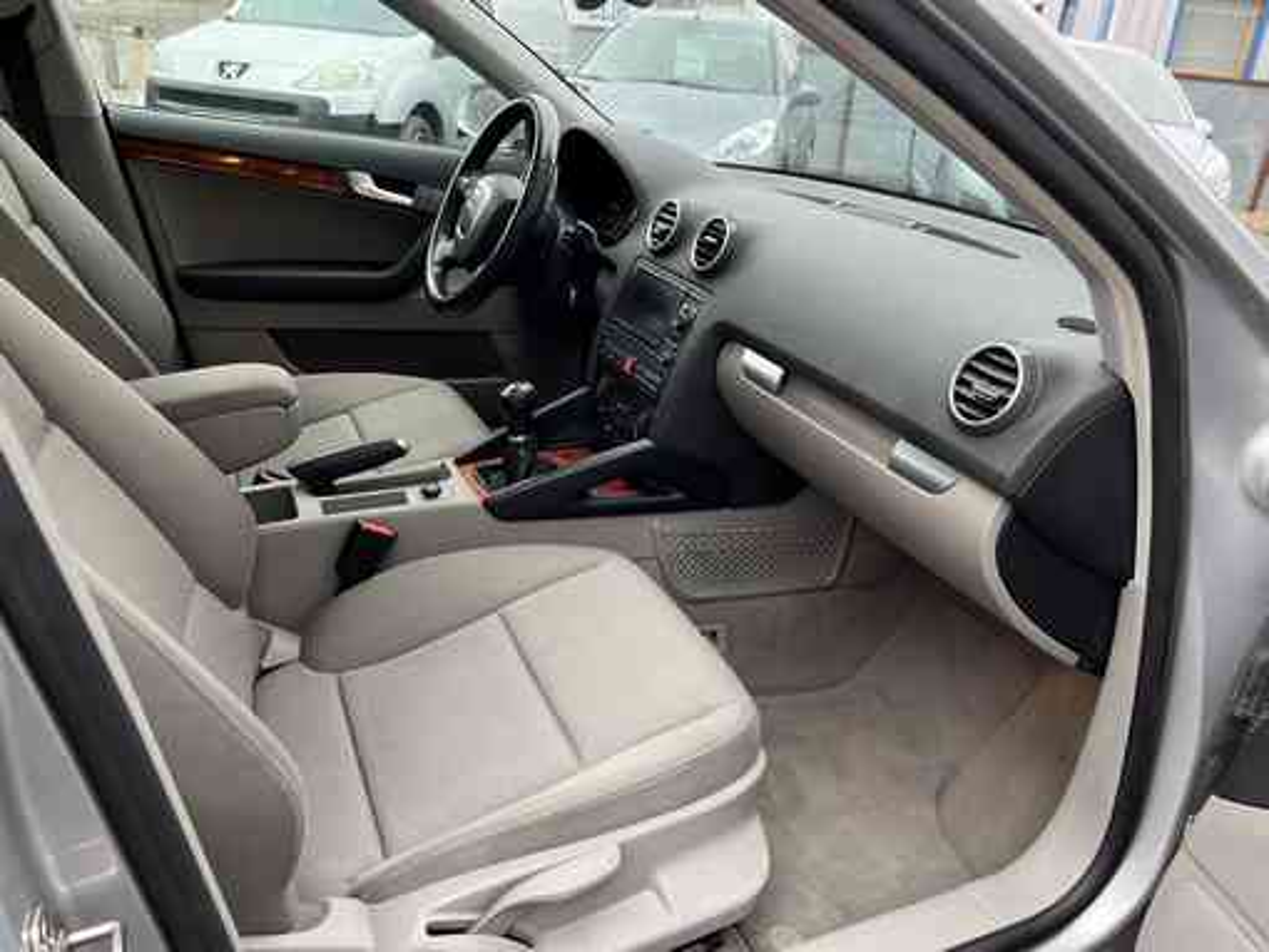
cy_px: 476
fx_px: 954
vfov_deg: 53.1
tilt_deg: -23.4
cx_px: 634
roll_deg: -4.1
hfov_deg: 67.3
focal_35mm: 26
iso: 125
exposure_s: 1/103
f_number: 1.5
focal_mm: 5.7
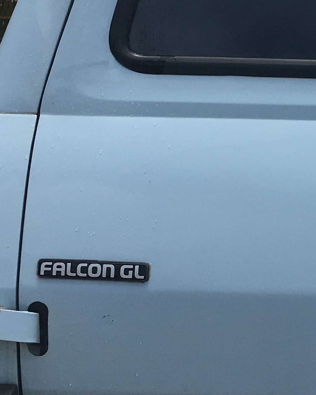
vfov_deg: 18.7
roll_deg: -0.6
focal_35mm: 102
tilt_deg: -8.5
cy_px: 104
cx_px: 428
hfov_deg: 14.4
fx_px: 1193
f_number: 2.2
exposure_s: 1/1876
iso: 25
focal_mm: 4.15
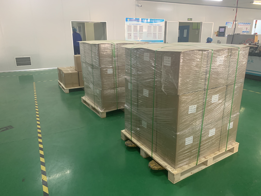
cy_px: 98
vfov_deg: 53.1
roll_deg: -0.5
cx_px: 130
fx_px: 196
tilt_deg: -18.6
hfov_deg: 67.3
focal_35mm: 26
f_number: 1.8
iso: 320
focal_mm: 4.25
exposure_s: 1/60
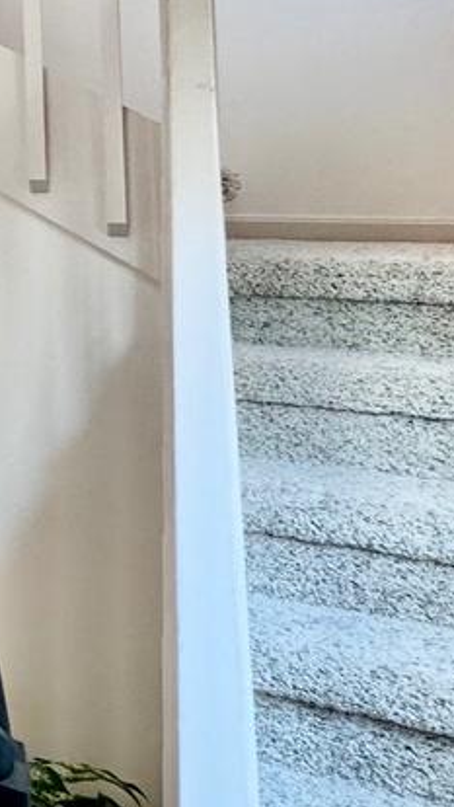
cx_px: -875
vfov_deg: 37.8
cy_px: 162
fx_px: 1134
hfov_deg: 11.9
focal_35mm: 53
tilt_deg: +1.0
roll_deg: +0.5
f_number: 2.2
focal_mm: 2.22
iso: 160
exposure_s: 1/120
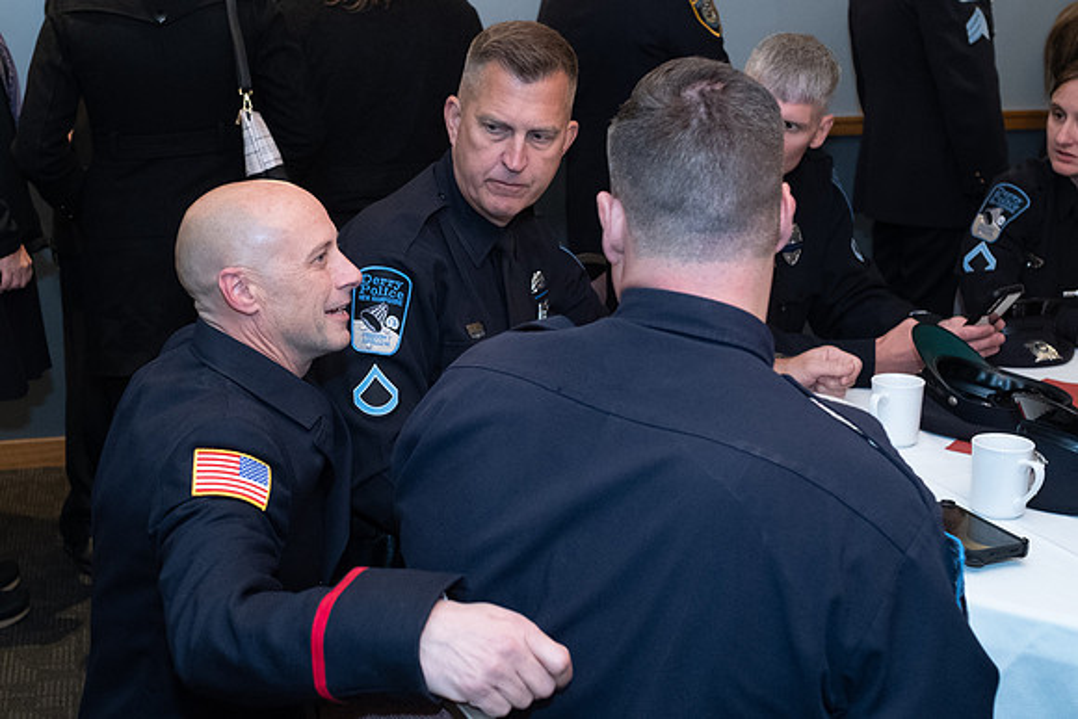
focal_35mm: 50
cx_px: 423
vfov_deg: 27.2
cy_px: 330
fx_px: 1483
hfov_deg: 39.7
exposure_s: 1/125
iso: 1600
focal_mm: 23
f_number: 3.2
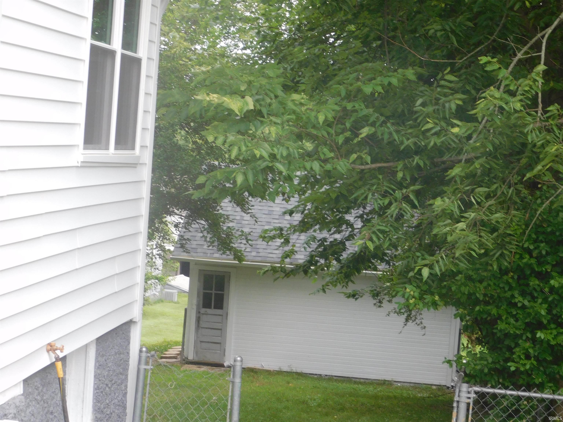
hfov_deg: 21.5
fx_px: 1480
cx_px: 282
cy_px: 211
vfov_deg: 16.2
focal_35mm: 91
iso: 220
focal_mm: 16.1
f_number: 4.5
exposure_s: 1/30
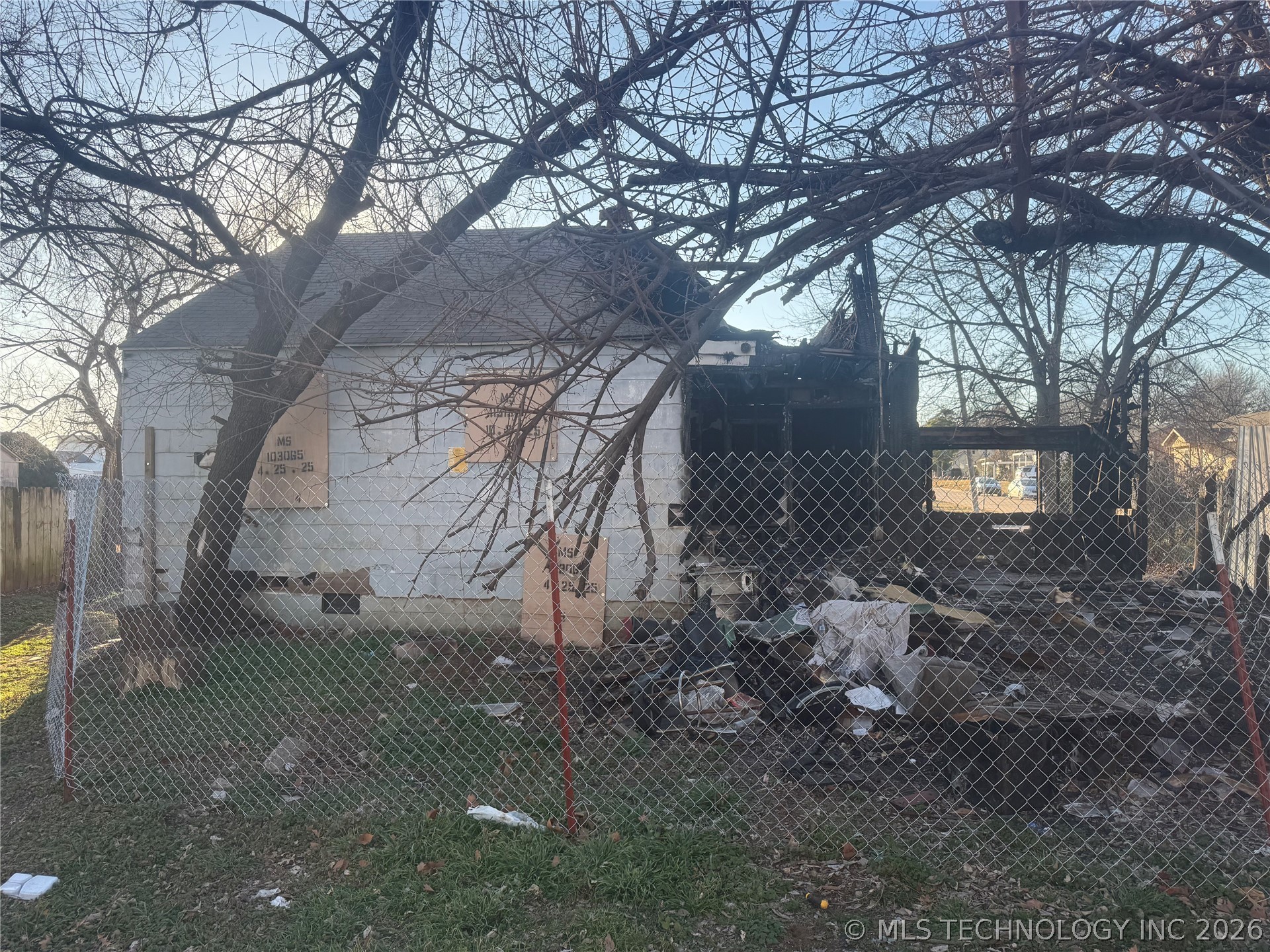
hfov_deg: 71.6
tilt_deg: +1.1
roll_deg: -0.5
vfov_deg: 56.8
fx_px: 881
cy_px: 476
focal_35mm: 24
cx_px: 635
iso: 80
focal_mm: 6.76
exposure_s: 1/888
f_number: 1.78
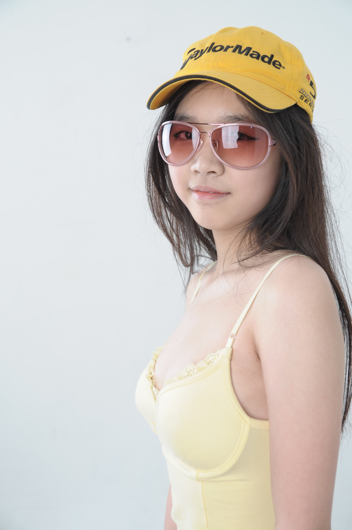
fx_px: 772
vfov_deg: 37.9
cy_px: 265
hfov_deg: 25.7
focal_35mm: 52
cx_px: 176
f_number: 4
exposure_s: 1/125
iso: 320
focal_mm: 35
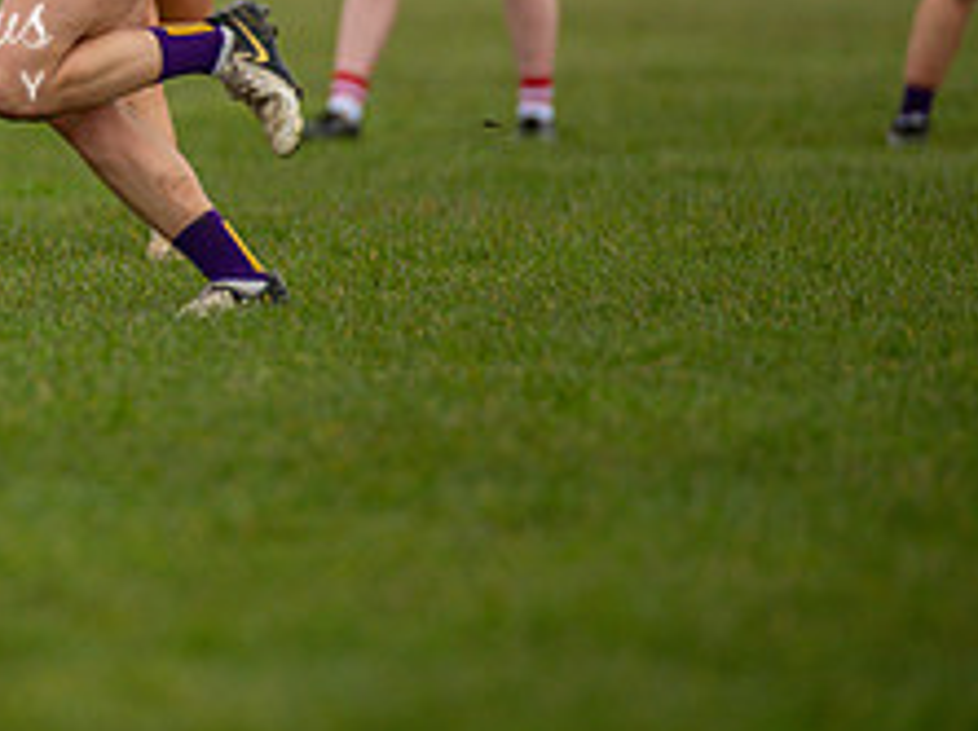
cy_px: -51
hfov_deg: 2.6
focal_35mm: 755
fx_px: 21308
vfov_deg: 2.0
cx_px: -247
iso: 500
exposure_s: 1/1000
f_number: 2.8
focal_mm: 300
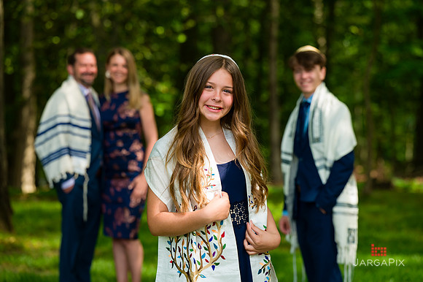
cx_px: 223
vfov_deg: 12.2
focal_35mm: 112
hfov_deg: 18.2
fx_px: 1319
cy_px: 134
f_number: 3.5
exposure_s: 1/500
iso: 200
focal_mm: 105
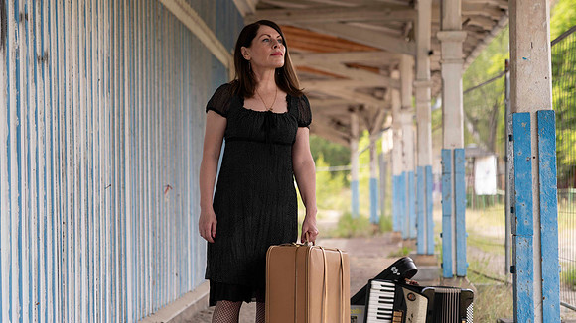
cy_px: 169
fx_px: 1494
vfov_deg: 12.4
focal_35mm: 98
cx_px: 274
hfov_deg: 21.8
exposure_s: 1/160
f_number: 2.8
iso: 72
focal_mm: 70
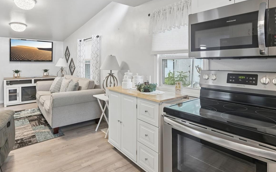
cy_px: 63
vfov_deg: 56.5
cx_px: 137
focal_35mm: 21
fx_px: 158
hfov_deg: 82.3
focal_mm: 15
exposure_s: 1/10
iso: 400
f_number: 8
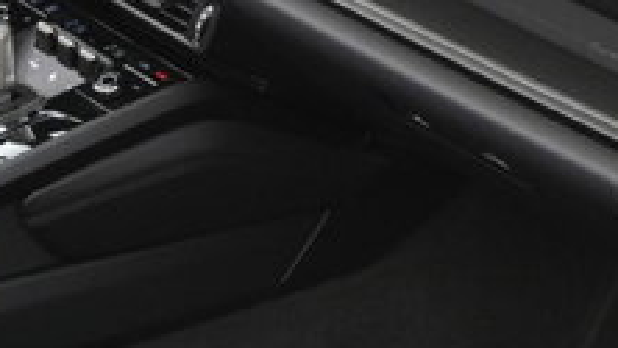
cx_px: -85
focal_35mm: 136
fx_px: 2226
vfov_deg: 8.9
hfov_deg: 15.3
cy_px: 198
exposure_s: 1/40
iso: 2000
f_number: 4.2
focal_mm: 25
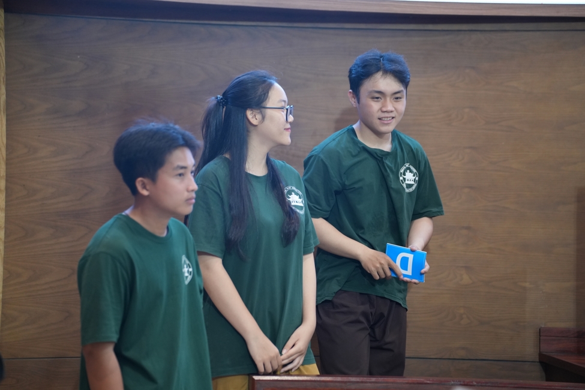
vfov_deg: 11.8
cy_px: 195
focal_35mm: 116
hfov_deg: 17.6
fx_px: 1885
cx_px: 292
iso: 2500
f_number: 2.8
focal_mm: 116
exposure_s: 1/100
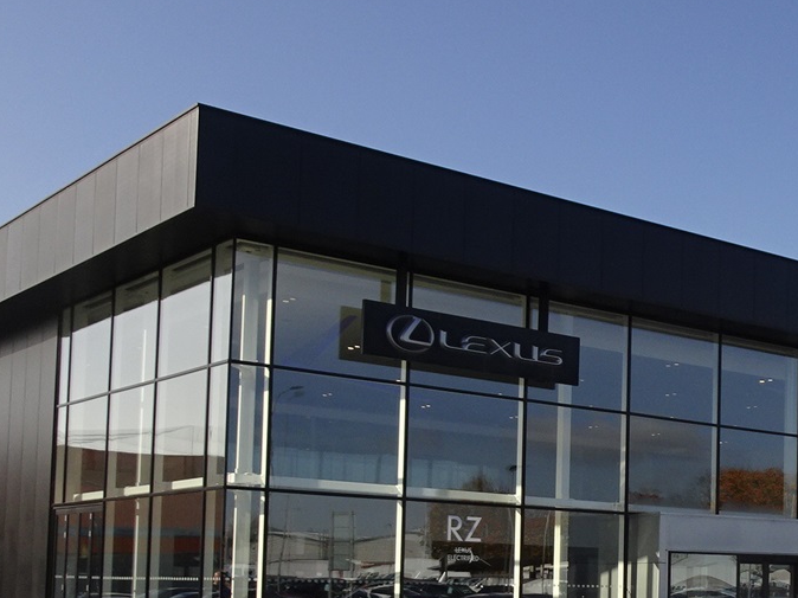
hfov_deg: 32.2
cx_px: 708
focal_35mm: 57
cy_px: 508
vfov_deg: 25.1
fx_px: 1314
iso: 80
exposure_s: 1/1000
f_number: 3.5
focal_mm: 4.1
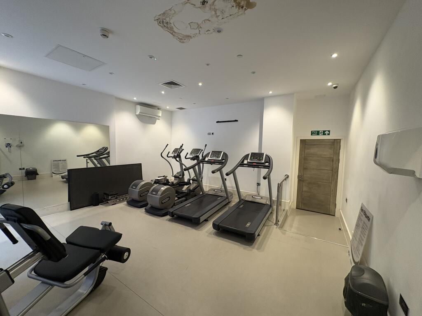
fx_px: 171
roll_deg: -0.6
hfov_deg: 102.1
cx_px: 211
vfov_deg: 85.7
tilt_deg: -3.7
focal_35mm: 14
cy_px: 158
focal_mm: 2.22
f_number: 2.2
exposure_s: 1/50
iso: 200
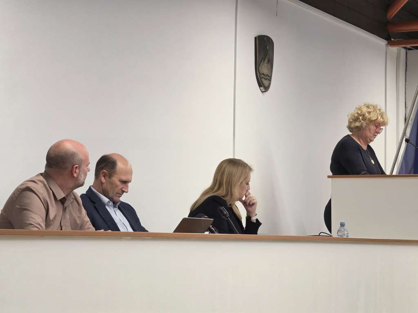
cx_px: 209
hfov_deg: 17.1
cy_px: 156
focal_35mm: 115
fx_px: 1389
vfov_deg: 12.9
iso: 200
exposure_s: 1/100
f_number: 2.9
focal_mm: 18.6
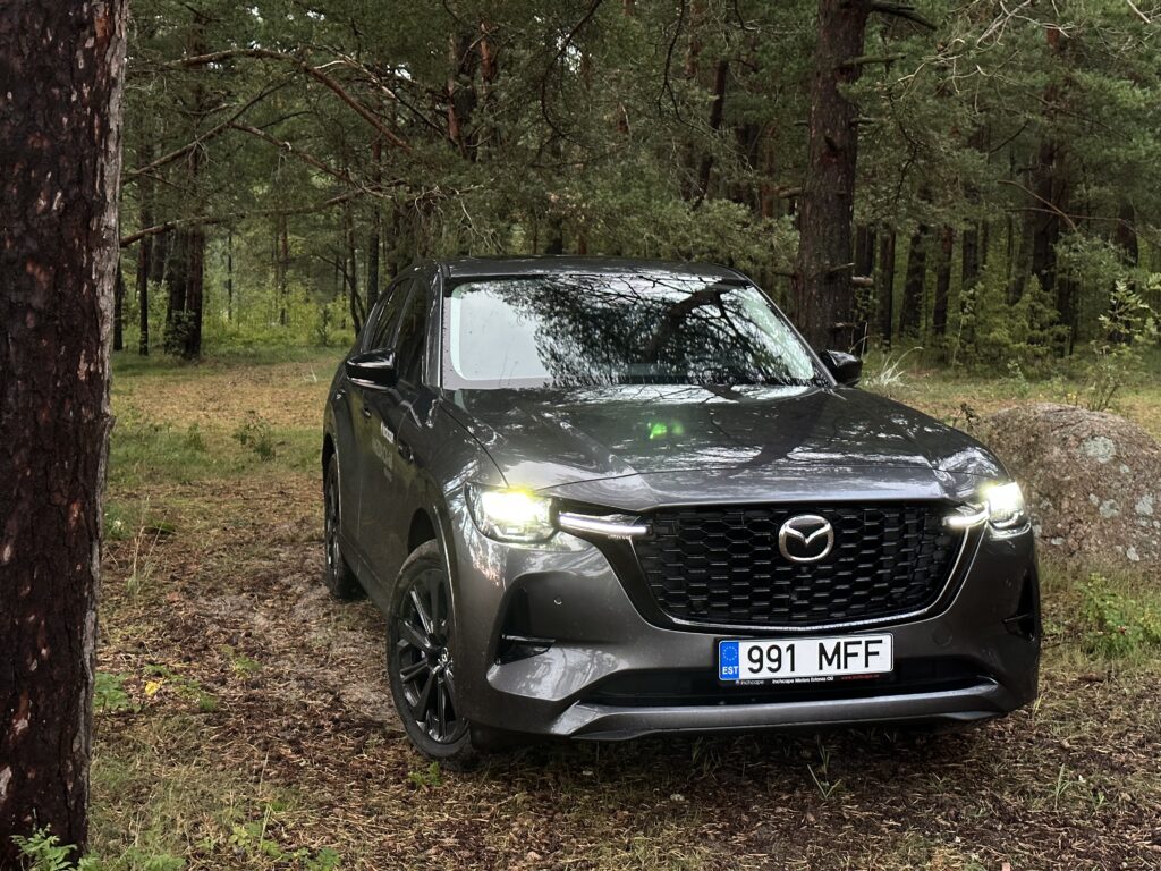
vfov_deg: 30.3
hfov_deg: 39.7
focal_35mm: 48
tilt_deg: -6.0
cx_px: 580
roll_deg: -0.5
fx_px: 1610
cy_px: 436
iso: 400
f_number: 1.78
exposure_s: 1/40
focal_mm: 6.86
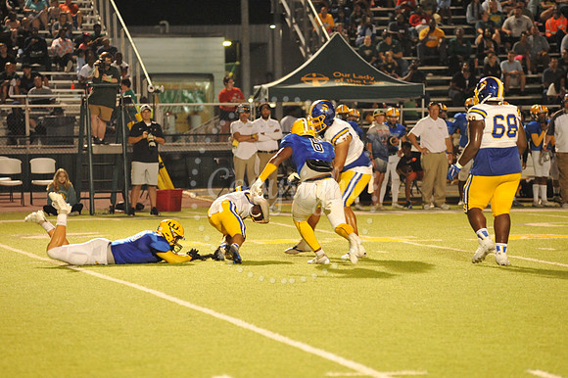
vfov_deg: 6.9
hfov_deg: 10.3
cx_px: 284
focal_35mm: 200
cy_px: 189
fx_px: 3154
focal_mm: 200
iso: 5000
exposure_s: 1/200
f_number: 4.5
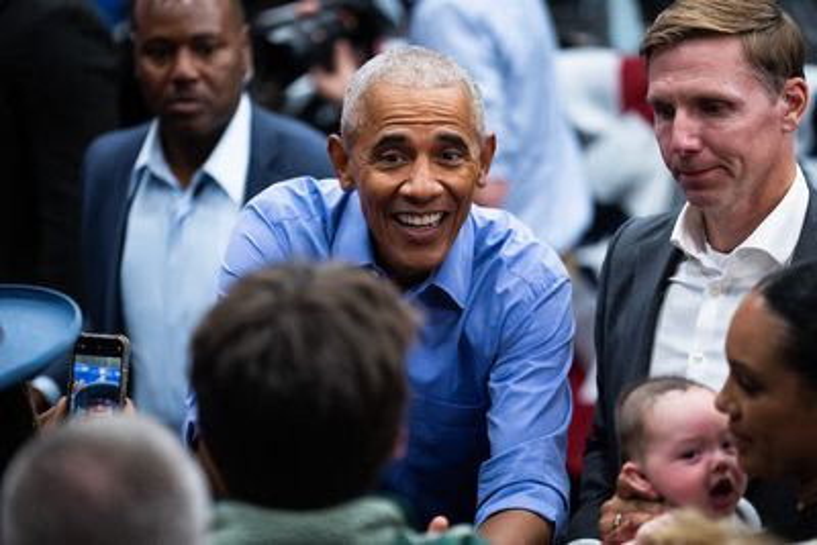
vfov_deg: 7.9
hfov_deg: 11.9
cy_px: 272
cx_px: 408
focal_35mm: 173
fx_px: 3927
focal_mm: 173
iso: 3200
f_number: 2.8
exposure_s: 1/200
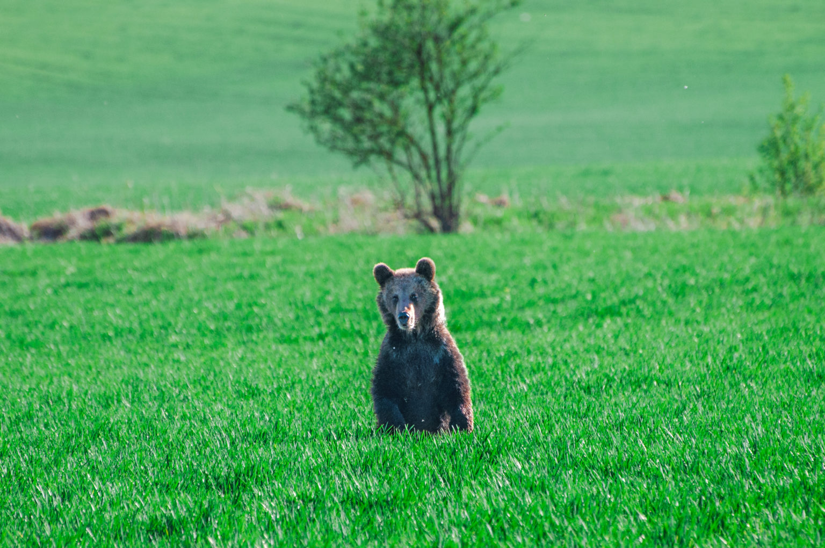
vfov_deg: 3.0
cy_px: 274
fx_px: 10299
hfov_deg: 4.6
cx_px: 412
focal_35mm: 450
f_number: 5.6
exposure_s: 1/1000
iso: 400
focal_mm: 300
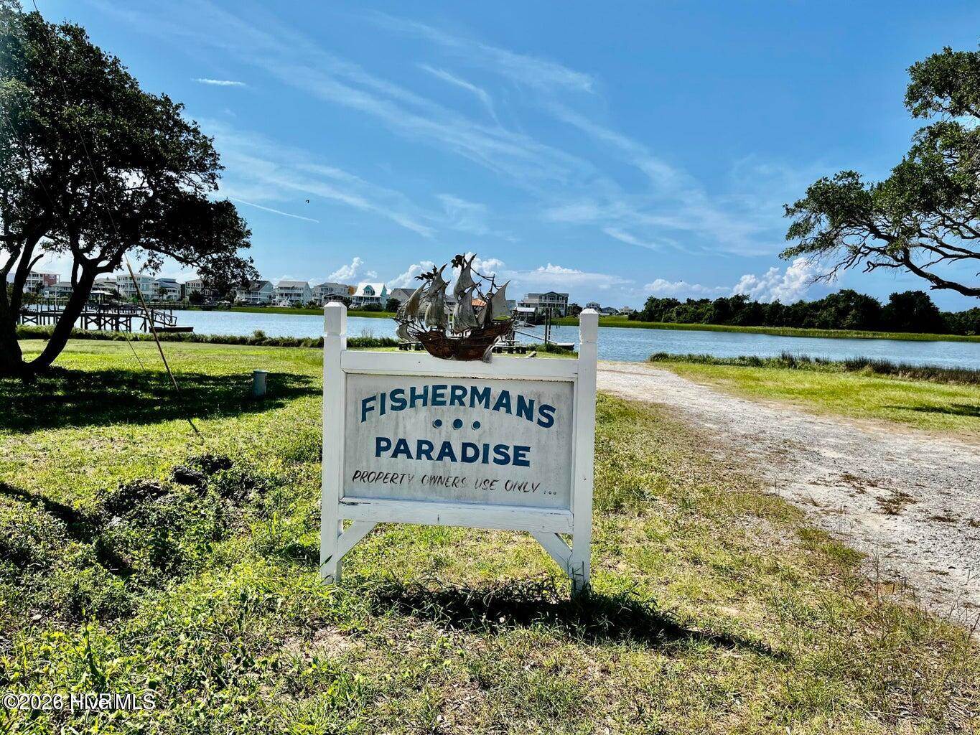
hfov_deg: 67.3
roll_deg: -2.6
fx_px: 736
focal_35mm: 26
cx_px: 490
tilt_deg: -6.0
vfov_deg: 53.1
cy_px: 368
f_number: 1.6
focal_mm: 5.1
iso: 50
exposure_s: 1/4310
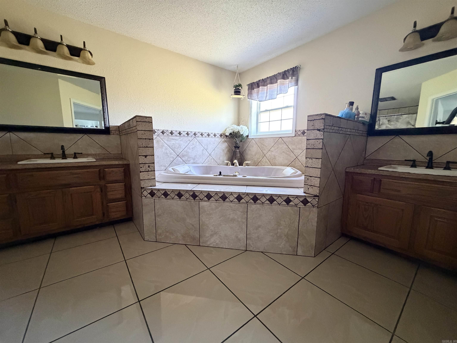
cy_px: 172
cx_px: 228
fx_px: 185
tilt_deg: -8.4
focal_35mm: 14
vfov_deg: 85.7
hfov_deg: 102.1
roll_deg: -0.1
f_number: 2.2
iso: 800
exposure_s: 1/60
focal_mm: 2.22
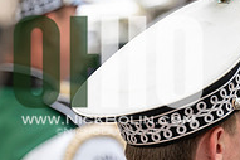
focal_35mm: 606
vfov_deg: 2.3
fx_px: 4036
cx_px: 108
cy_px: 74
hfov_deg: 3.4
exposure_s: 1/1000
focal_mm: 200
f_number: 2.8
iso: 800
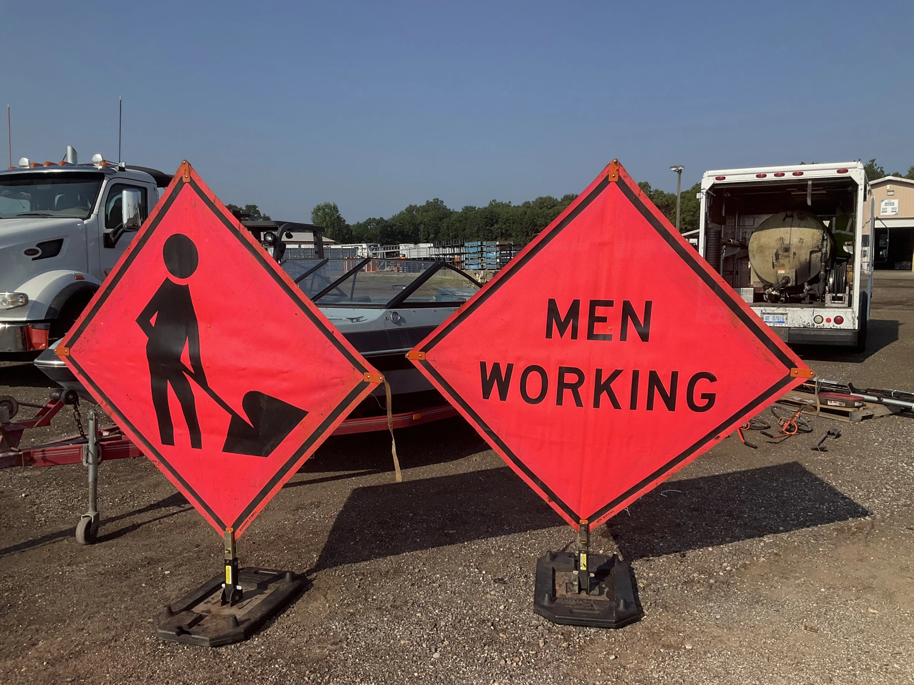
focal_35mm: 29
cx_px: 457
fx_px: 766
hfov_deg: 61.7
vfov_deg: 48.2
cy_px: 342
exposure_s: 1/1984
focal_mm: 3
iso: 25
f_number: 1.8
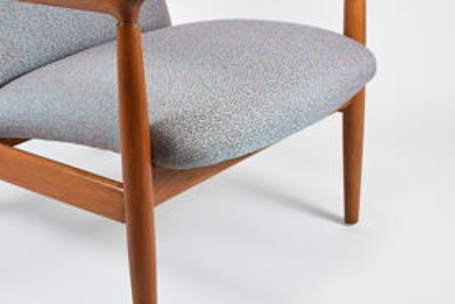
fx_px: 986
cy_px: 85
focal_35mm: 78
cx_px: 126
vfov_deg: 17.4
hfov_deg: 25.7
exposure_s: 1/125
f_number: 5
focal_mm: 24
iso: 800
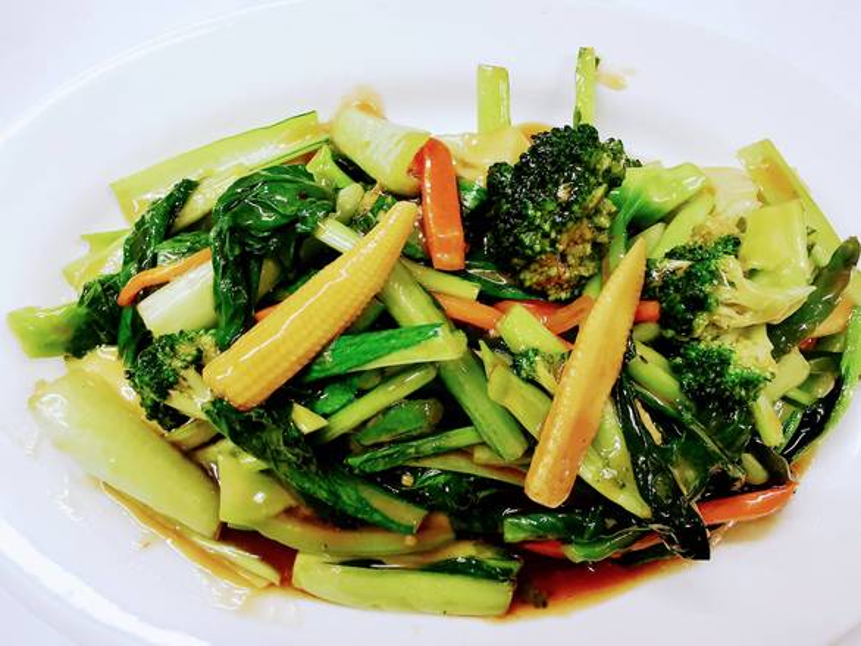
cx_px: 430
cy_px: 323
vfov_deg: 51.4
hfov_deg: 65.3
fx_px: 672
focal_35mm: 27
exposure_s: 1/25
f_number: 2.2
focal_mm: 2.35
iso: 500
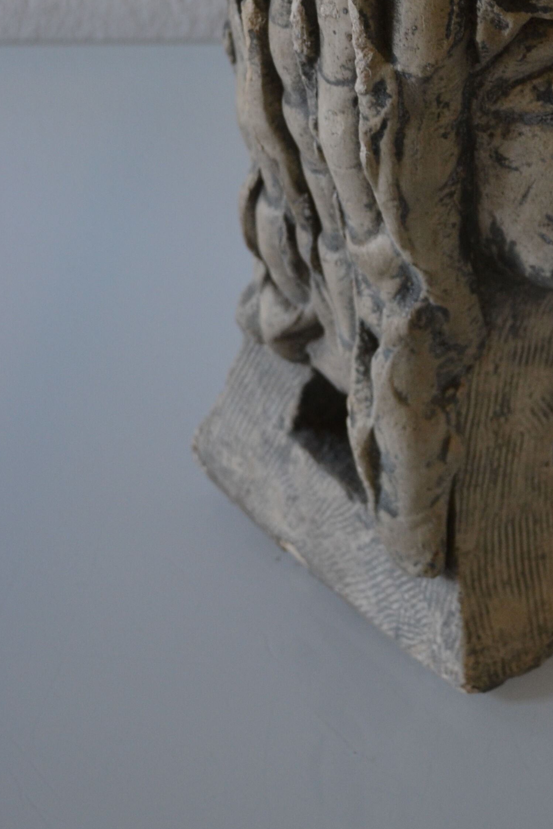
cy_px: 120
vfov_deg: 23.2
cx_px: 514
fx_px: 1981
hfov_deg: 15.7
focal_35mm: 86
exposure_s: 1/25
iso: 400
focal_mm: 28
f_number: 4.5
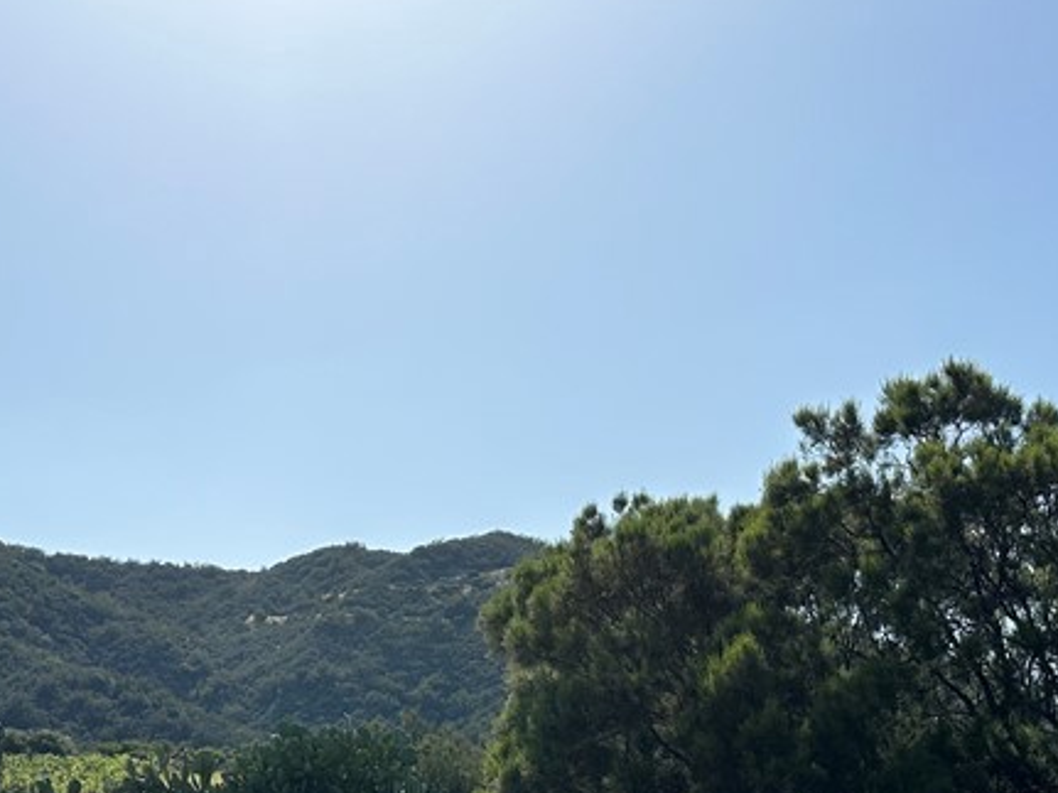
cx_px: 206
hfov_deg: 32.8
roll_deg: +1.8
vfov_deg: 24.5
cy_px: 791
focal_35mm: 57
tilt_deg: +1.8
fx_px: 1742
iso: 80
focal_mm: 6.86
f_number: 1.78
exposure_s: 1/9709
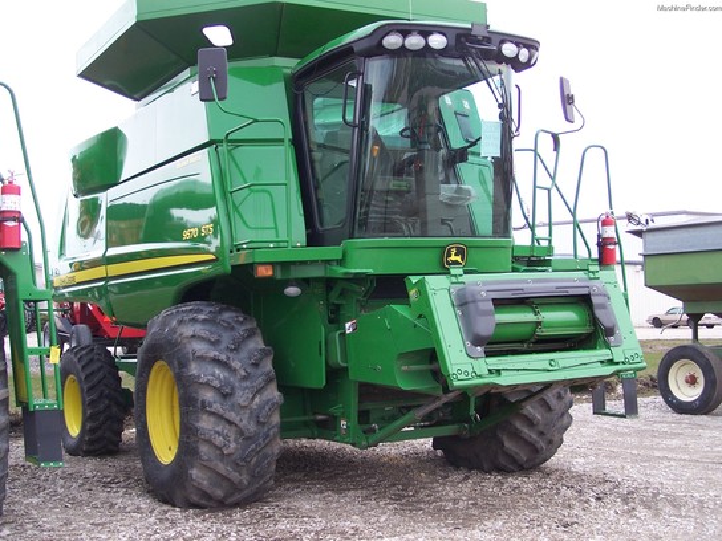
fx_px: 1064
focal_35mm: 51
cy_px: 270
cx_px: 361
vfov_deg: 28.6
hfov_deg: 37.5
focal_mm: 8.5
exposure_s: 1/250
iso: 80
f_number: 3
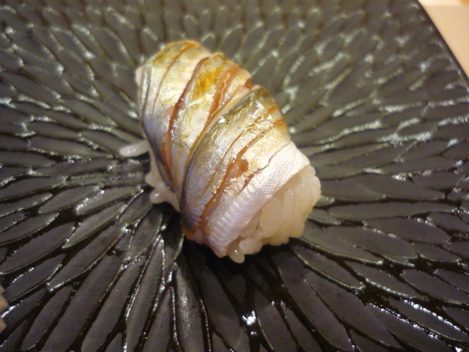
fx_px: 447
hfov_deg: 55.4
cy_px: 176
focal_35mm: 33
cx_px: 234
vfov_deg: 42.9
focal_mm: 5.5
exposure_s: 1/20
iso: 400
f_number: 2.8
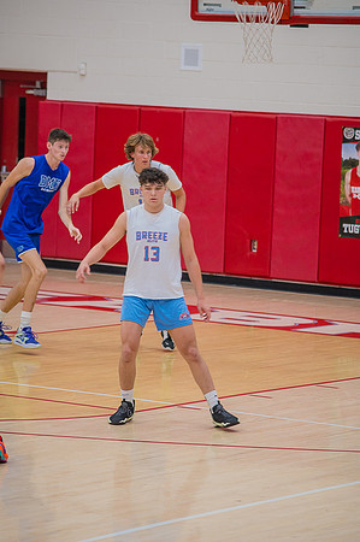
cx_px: 180
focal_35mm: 190
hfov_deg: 7.2
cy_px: 271
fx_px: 2856
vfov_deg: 10.8
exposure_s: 1/250
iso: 1000
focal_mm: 190
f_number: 5.3
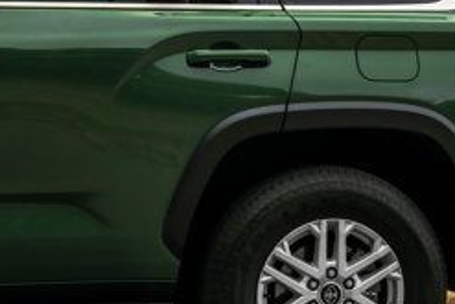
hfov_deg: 17.1
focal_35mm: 119
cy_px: 113
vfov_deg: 11.5
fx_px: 1505
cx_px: 361
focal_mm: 46
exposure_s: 1/1000
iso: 640
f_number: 9
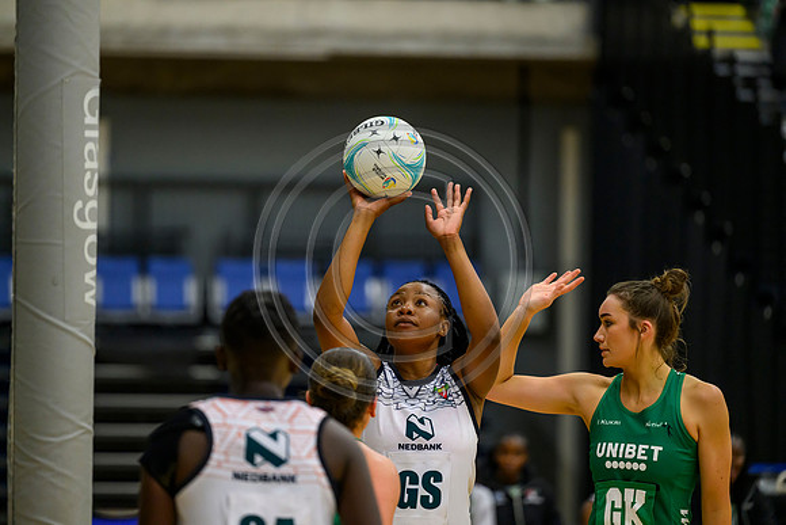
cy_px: 262
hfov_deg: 10.3
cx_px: 393
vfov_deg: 6.9
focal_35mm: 200
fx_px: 4367
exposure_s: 1/1000
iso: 4000
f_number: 3.2
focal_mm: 200
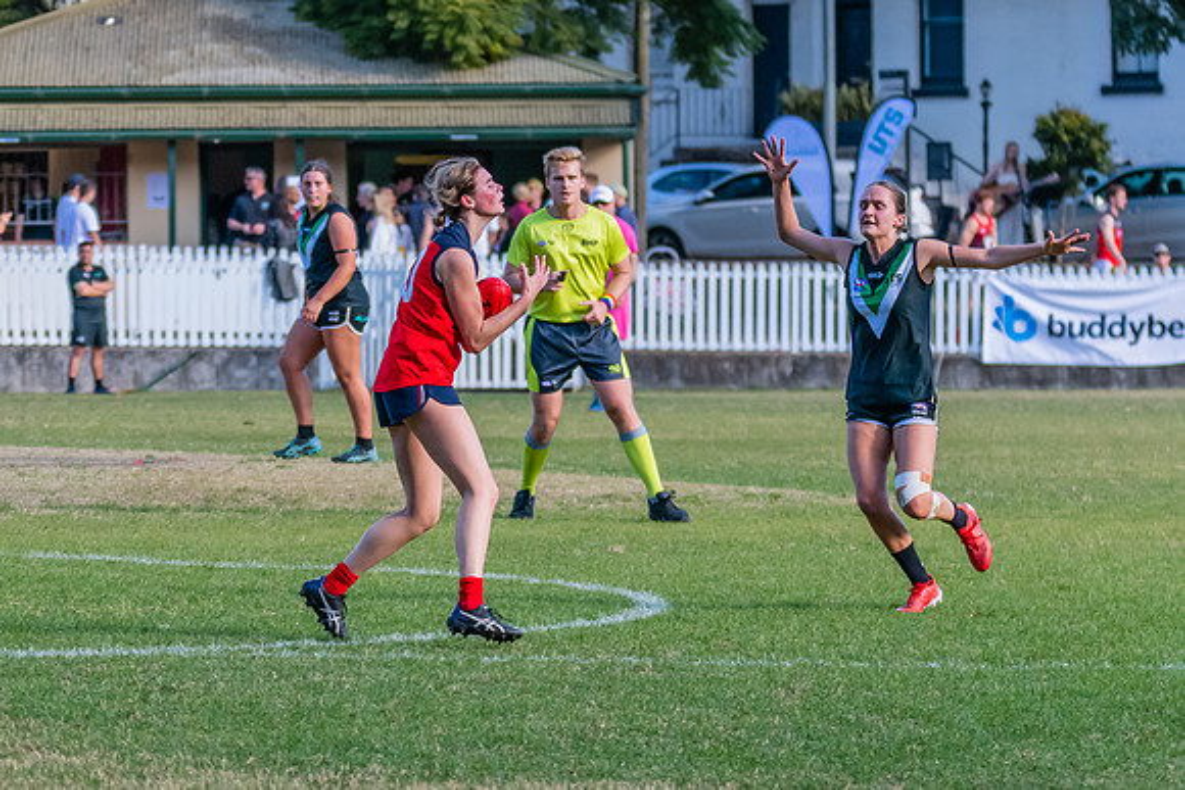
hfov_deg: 7.0
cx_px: 474
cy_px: 361
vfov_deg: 4.7
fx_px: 9647
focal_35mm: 293
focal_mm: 150
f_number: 5
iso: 1800
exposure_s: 1/1600
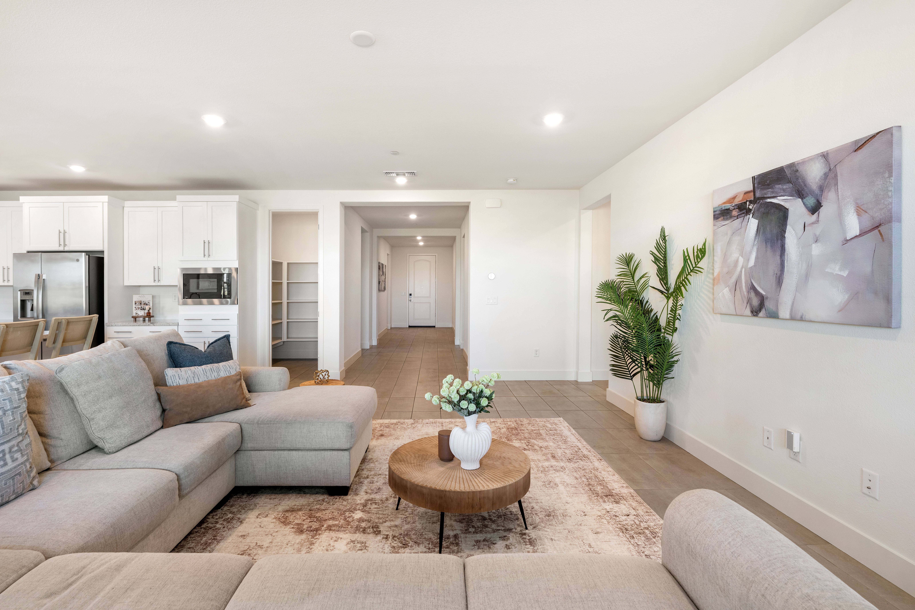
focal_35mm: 16
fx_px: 419
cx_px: 458
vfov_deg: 72.1
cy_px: 305
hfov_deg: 95.0
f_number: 8
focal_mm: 16.5
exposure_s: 1/5
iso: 400
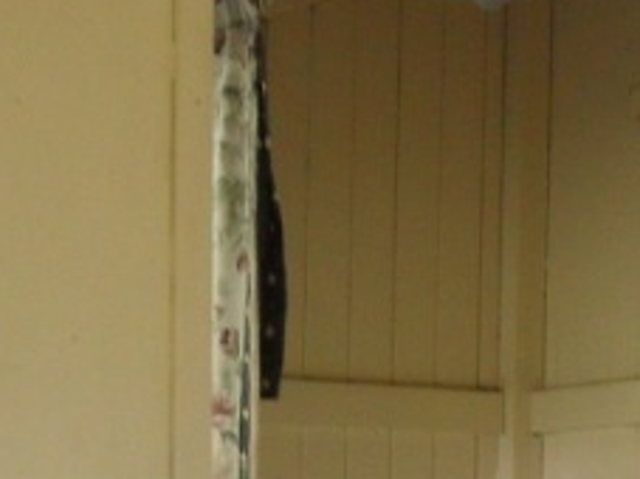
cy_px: 817
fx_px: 2920
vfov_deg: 9.0
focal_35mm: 158
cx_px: 601
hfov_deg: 12.4
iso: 200
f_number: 3.2
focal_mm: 6.3
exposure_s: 1/45
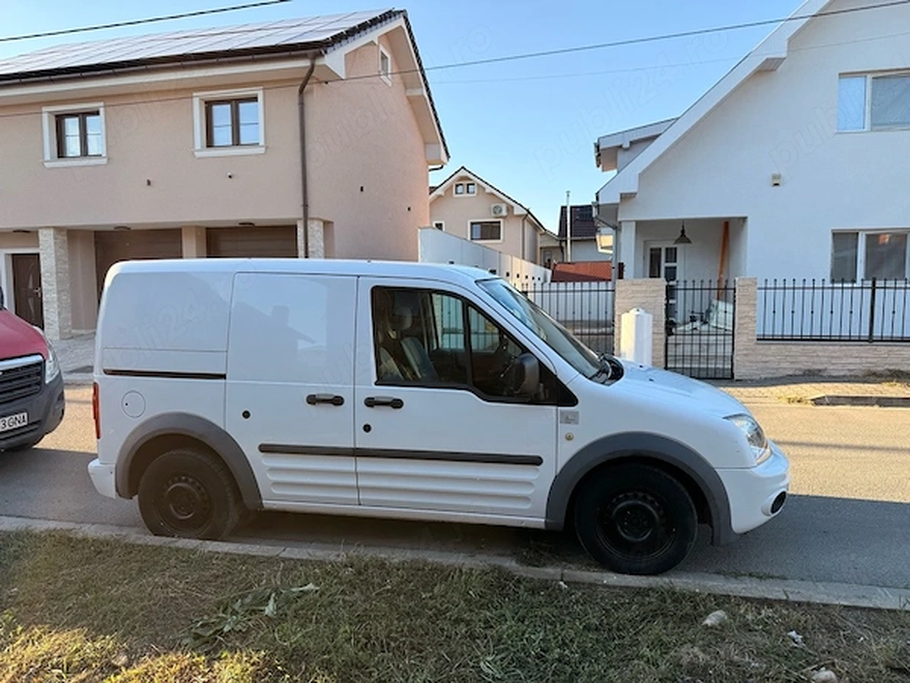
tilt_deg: -4.9
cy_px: 342
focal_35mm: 24
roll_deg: -0.1
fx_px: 631
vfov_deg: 56.8
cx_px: 455
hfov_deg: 71.6
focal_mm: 6.76
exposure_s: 1/1106
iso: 100
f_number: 1.78
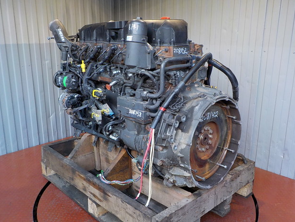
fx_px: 264
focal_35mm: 31
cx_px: 150
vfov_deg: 45.5
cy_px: 111
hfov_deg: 58.3
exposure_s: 1/30
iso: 160
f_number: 3.3
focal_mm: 4.1
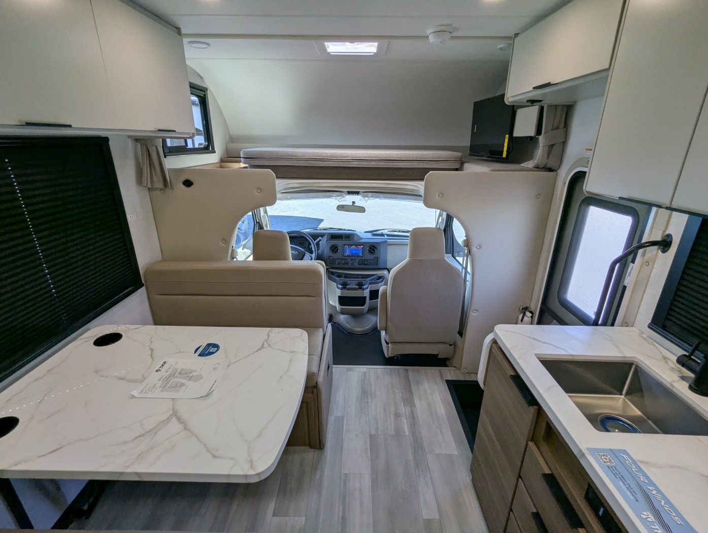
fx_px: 328
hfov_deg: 94.4
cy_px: 266
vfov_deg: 78.2
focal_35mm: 16
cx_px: 354
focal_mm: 2.35
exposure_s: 1/182
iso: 58
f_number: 2.2
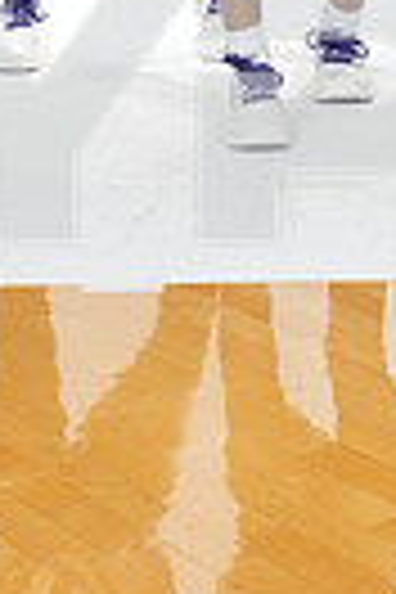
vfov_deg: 14.4
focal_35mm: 136
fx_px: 2244
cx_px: 153
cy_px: -207
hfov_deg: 10.1
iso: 800
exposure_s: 1/320
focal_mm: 40
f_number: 7.1
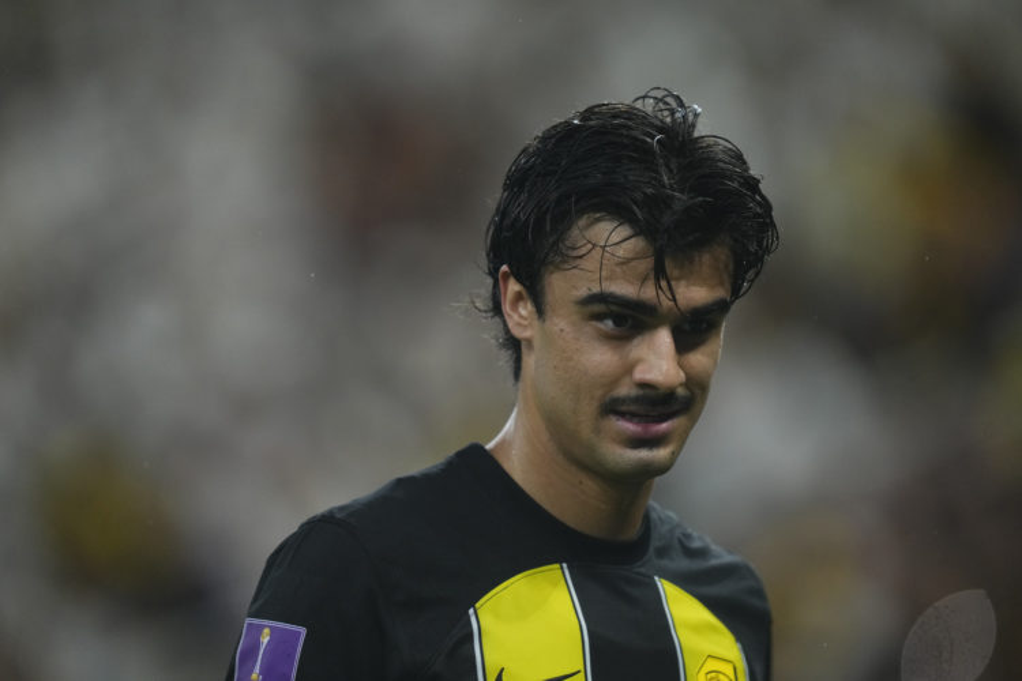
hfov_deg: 5.2
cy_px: 340
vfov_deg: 3.4
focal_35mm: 400
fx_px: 11355
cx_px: 511
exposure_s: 1/2000
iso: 2500
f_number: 2.8
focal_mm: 400
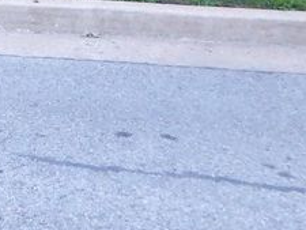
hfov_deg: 17.3
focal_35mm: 103
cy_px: -113
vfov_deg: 13.6
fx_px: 911
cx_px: -147
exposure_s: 1/60
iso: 320
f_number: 3.5
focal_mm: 5
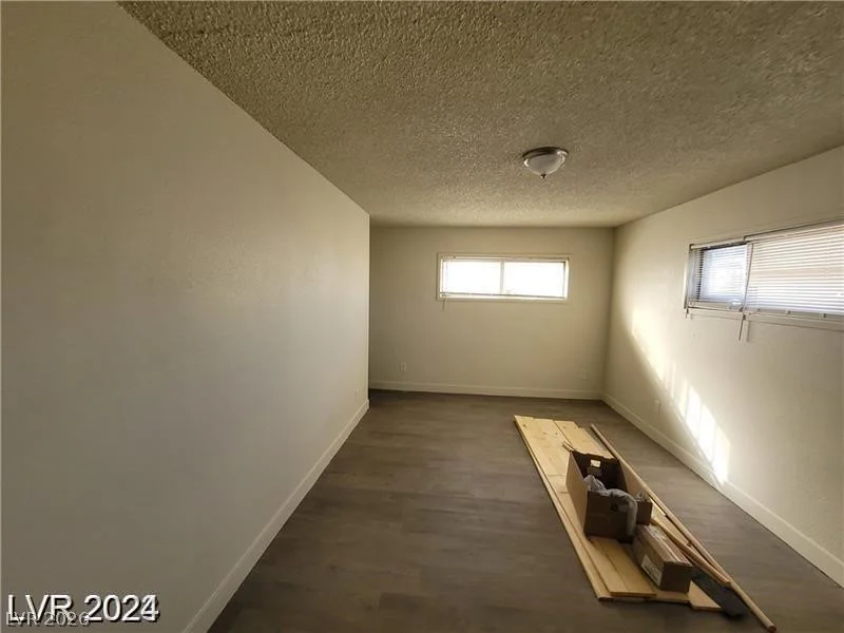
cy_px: 316
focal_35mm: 13
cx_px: 422
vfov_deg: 89.9
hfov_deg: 106.2
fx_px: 317
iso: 100
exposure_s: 1/50
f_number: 2.2
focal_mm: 2.2
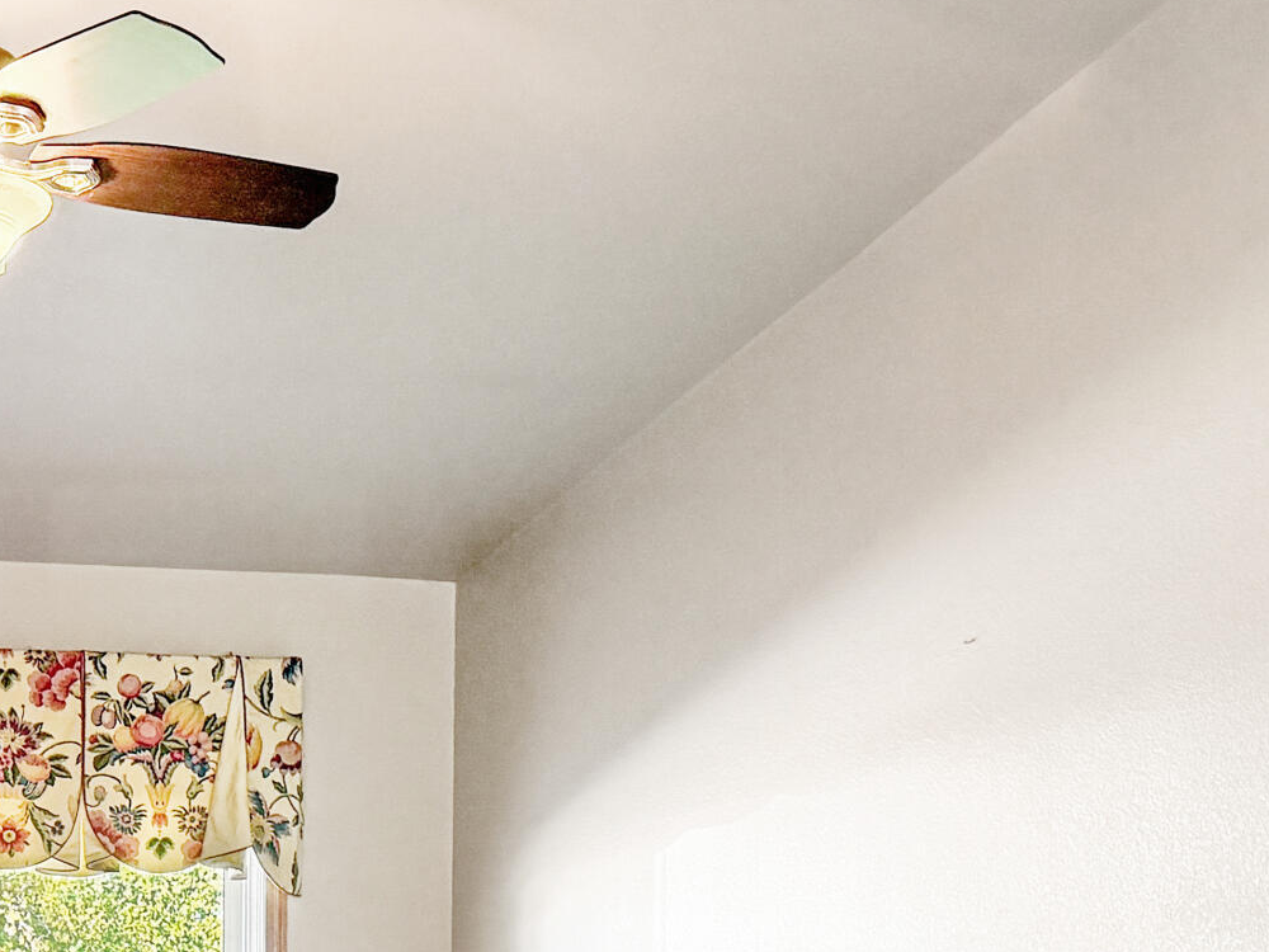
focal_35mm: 72
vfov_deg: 20.1
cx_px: -53
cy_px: 820
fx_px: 2639
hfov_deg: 25.5
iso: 200
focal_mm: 6.76
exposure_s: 1/120
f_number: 1.8
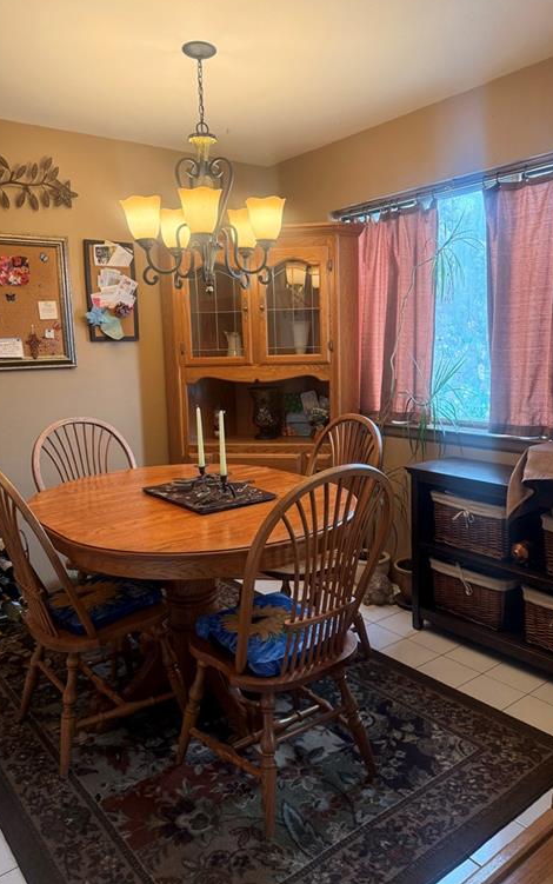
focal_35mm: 26
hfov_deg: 47.6
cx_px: 285
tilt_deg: -7.7
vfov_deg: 70.4
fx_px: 626
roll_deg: +0.3
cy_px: 436
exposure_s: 1/120
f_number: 1.78
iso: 250
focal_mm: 6.76
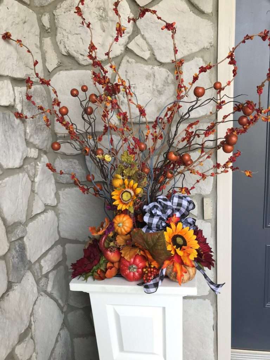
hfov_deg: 49.7
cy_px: 180
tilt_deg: -12.1
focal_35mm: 28
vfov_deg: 63.4
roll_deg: +3.2
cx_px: 135
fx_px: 291
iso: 25
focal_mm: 3.99
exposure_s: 1/120
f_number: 1.8
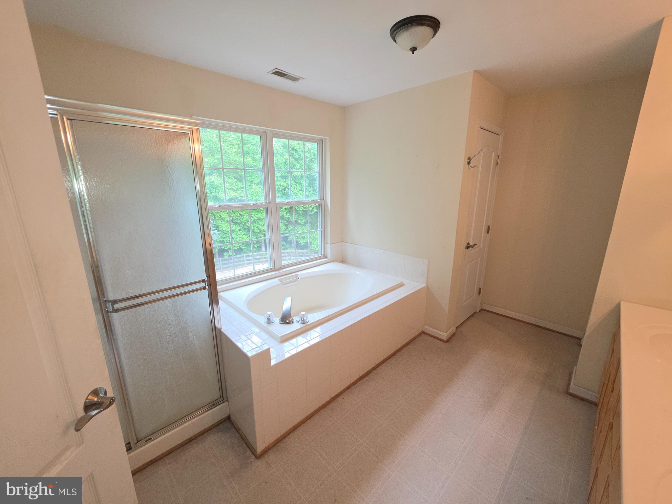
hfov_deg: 106.2
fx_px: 252
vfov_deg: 89.9
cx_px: 336
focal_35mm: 13
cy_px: 252
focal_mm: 2.2
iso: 50
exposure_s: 1/60
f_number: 1.9
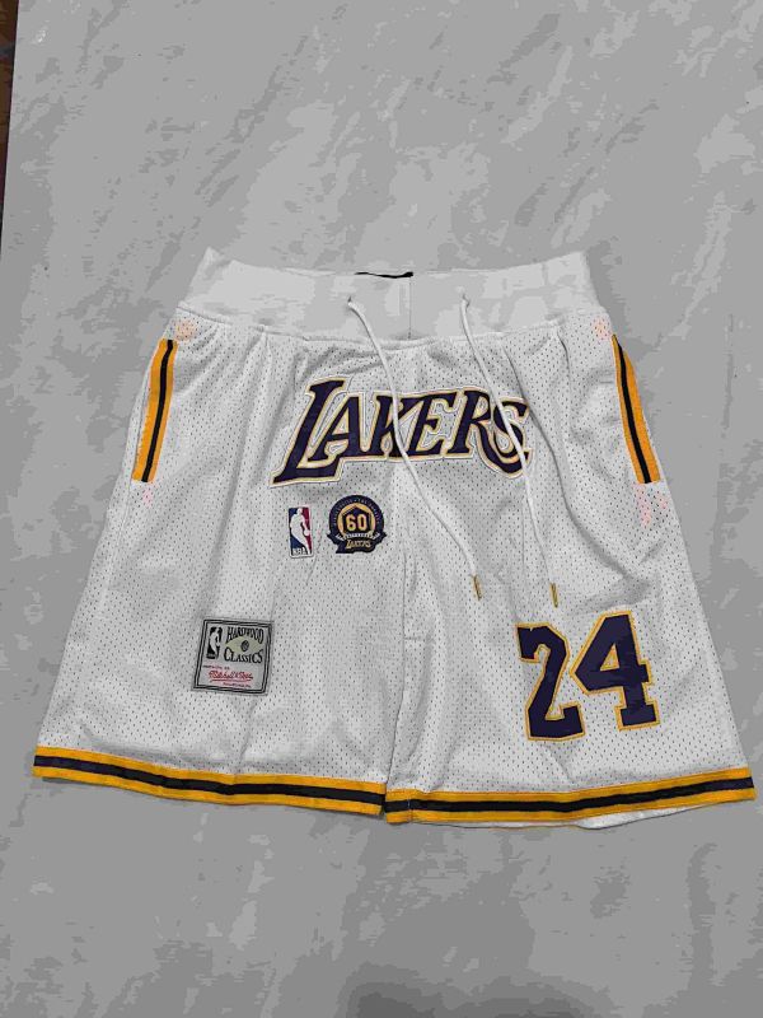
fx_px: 794
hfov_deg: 51.4
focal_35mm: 27
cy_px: 509
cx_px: 382
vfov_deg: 65.3
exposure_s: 1/50
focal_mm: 5.75
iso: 200
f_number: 2
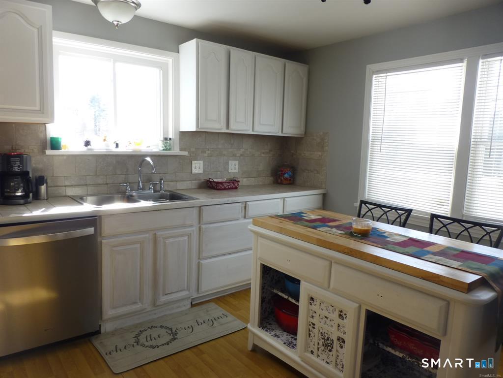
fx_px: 349
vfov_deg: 56.8
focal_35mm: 24
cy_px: 189
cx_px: 252
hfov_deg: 71.6
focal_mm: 4.3
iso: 100
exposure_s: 1/60
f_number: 3.3
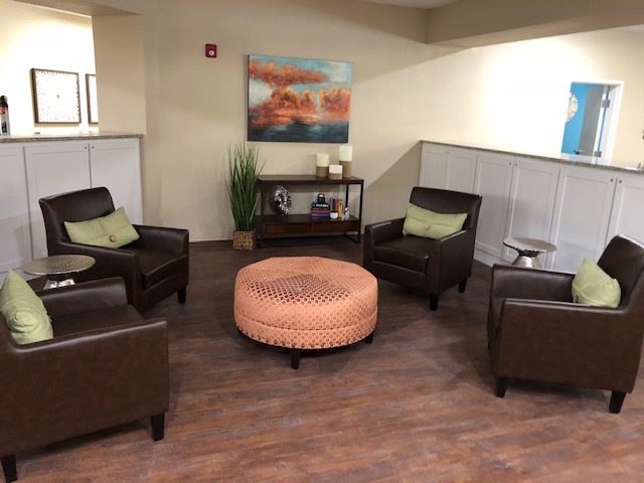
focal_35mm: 28
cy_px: 242
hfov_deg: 63.4
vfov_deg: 49.7
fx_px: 521
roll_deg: -2.1
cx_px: 322
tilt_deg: -14.0
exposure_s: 1/12
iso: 100
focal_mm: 3.99
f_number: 1.8
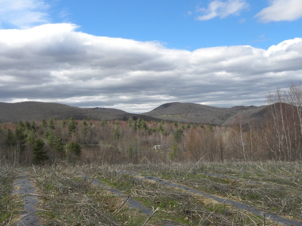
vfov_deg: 39.6
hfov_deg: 51.3
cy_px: 112
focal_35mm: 36
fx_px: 314
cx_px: 143
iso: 64
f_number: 5.6
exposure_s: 1/344
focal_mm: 5.2
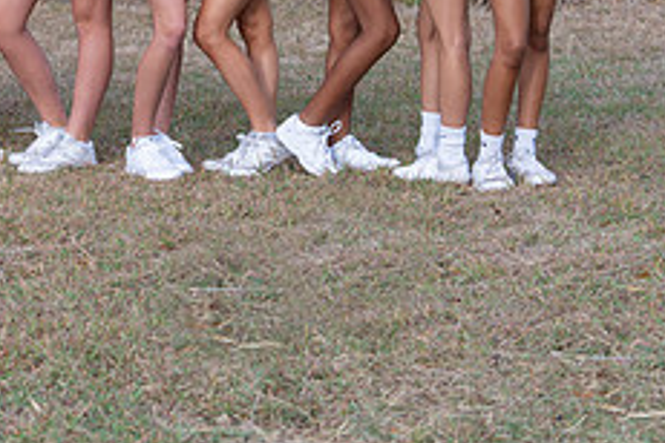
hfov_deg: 11.6
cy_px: -88
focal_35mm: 176
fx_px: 3251
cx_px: 6
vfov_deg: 7.7
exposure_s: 1/400
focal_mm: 70
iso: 125
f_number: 3.5
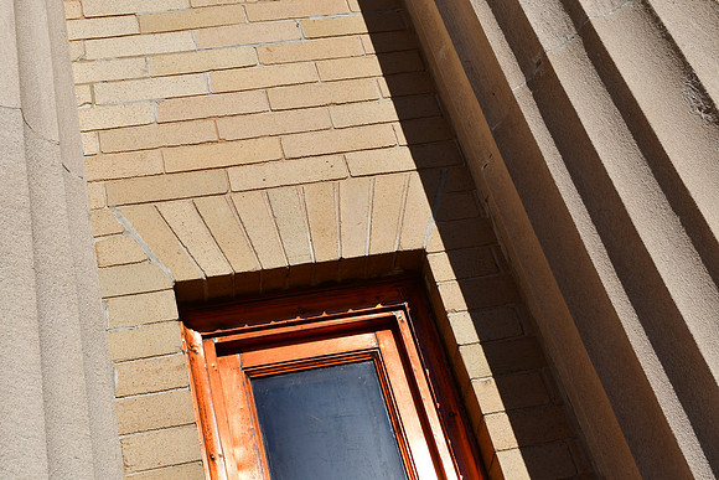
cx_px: 360
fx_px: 1079
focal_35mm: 54
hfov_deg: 36.9
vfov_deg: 25.1
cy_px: 240
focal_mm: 36
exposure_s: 1/250
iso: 200
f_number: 16
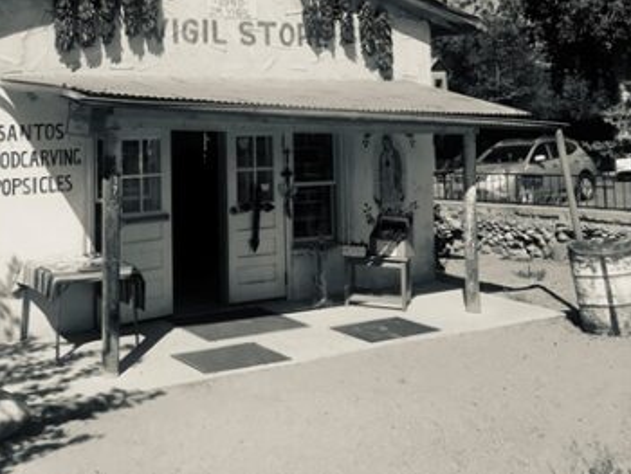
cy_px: 70
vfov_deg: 29.4
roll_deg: -0.3
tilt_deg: +3.2
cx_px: 150
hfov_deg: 38.5
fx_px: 876
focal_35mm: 48
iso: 20
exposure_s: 1/3300
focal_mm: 3.99
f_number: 1.8
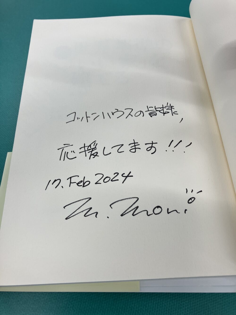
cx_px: 118
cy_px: 158
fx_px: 254
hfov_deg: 49.8
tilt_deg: -63.0
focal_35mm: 28
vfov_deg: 63.4
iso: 25
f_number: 1.8
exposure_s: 1/121
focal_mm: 3.99
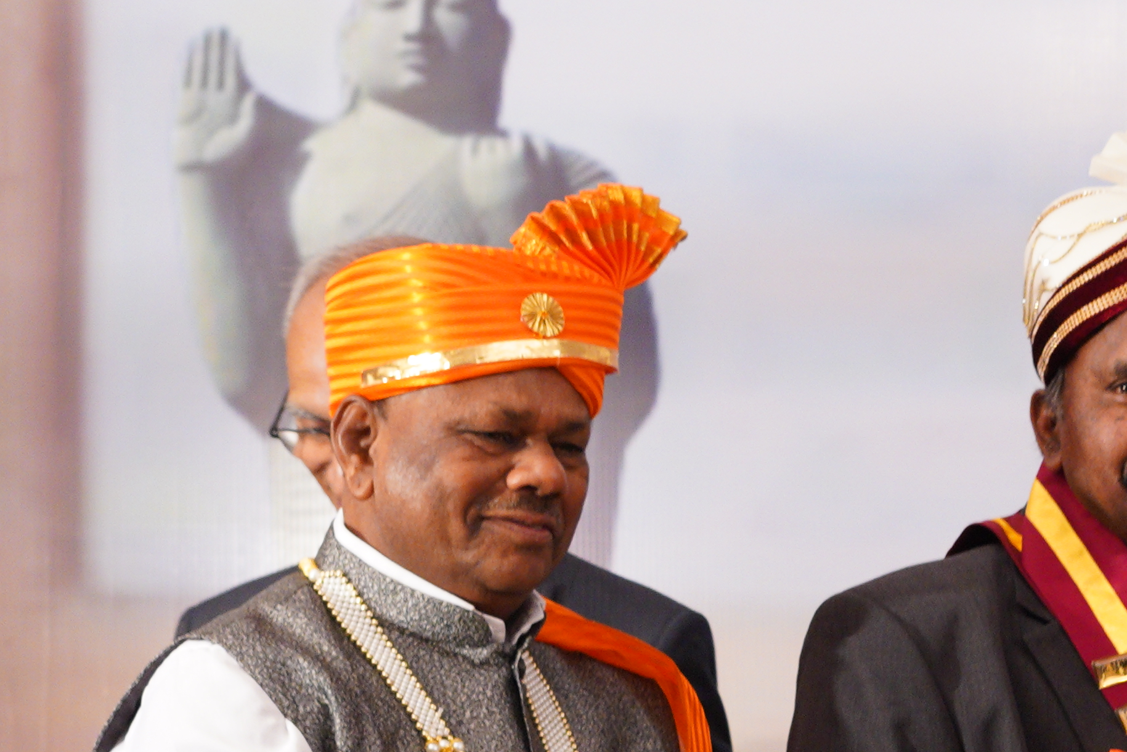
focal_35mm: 164
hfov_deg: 12.0
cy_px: 976
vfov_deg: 8.3
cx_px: 1651
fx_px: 5135
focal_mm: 50
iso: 1600
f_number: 4.5
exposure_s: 1/125
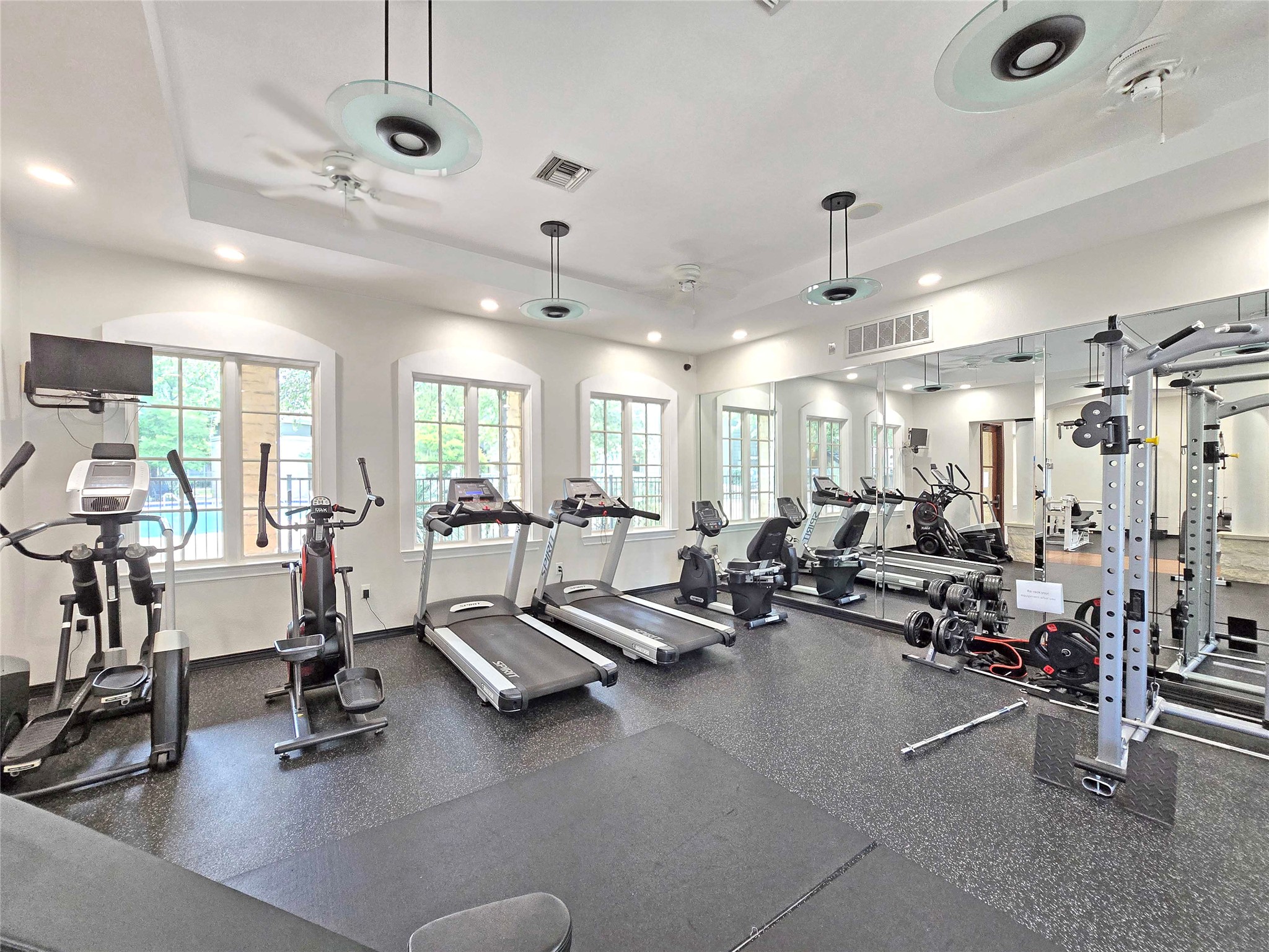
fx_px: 477
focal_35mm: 13
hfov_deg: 106.2
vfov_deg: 89.9
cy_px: 476
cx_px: 634
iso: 250
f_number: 2.2
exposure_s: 1/60
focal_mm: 2.2
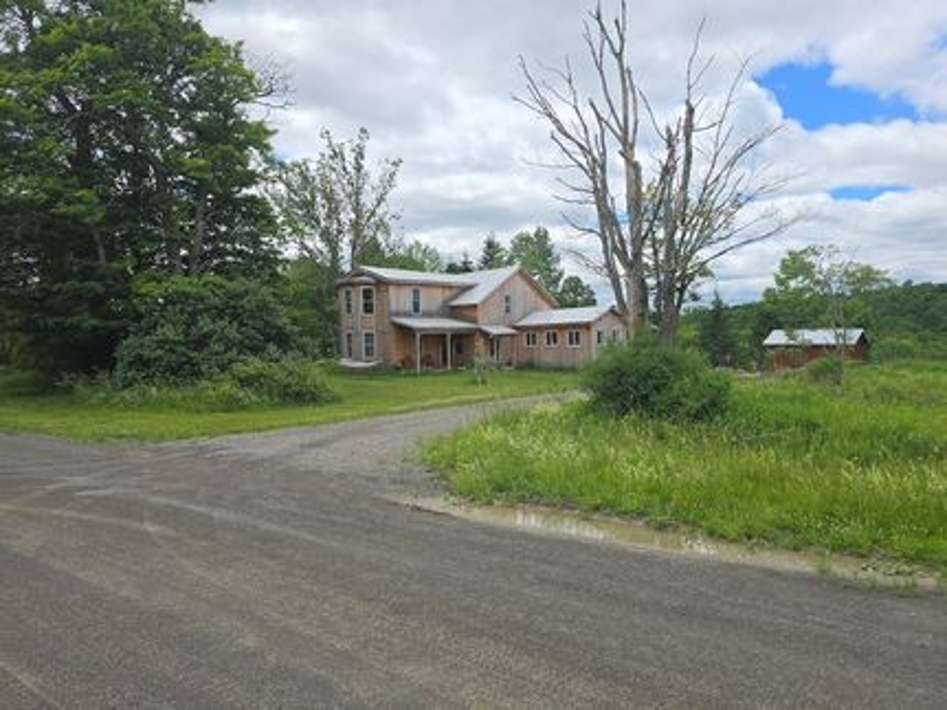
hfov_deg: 73.9
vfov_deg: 58.9
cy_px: 355
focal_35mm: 23
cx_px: 474
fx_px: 629
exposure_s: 1/788
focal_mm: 6.3
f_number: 1.7
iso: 12
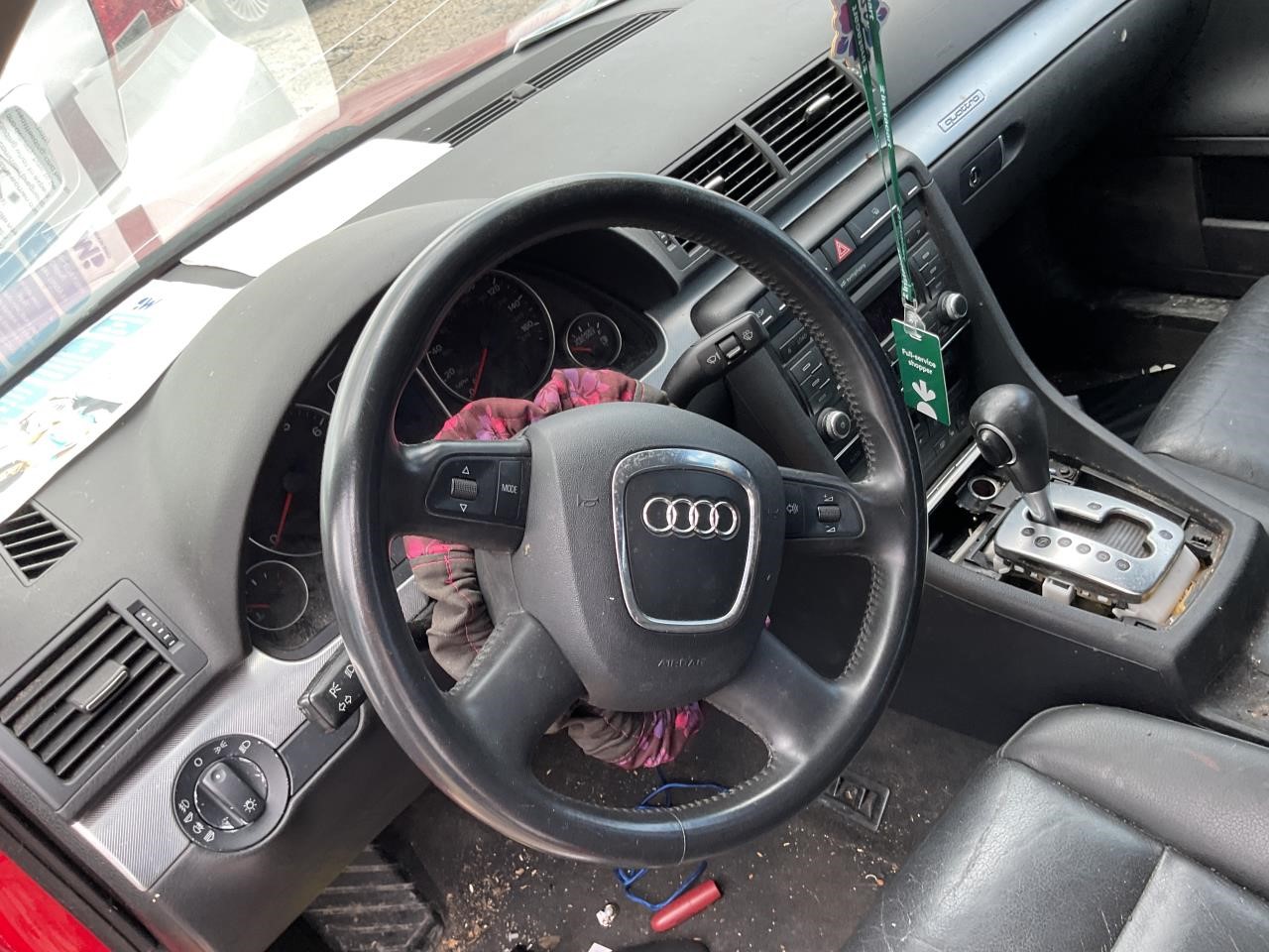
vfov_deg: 48.2
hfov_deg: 61.7
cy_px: 476
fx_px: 1063
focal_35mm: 29
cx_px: 634
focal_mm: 3
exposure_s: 1/100
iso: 20
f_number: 1.8
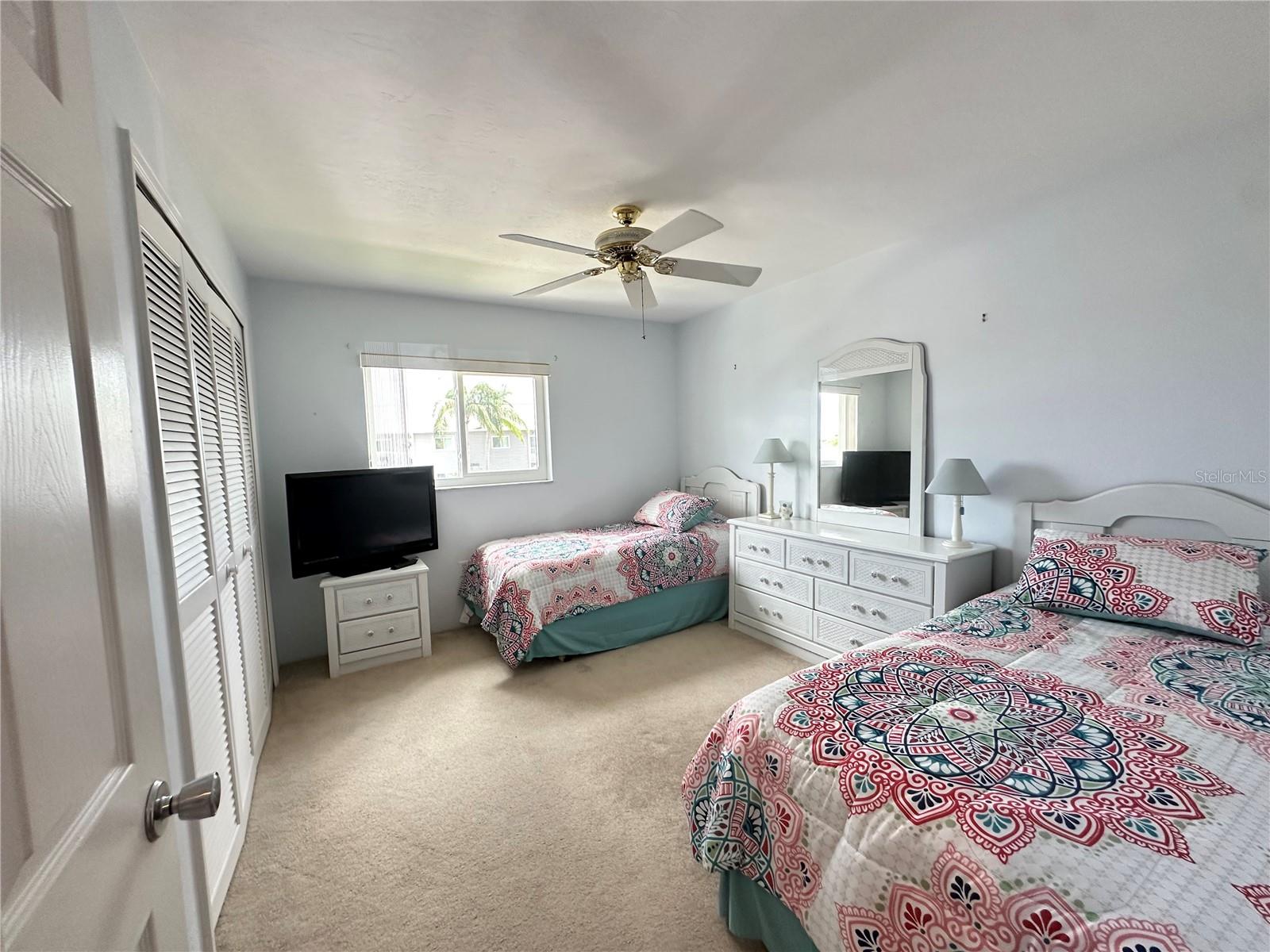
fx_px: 514
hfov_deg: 102.1
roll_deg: +1.6
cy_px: 476
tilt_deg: -4.3
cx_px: 635
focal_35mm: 14
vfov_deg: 85.7
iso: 250
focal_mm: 2.22
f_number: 2.2
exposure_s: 1/99
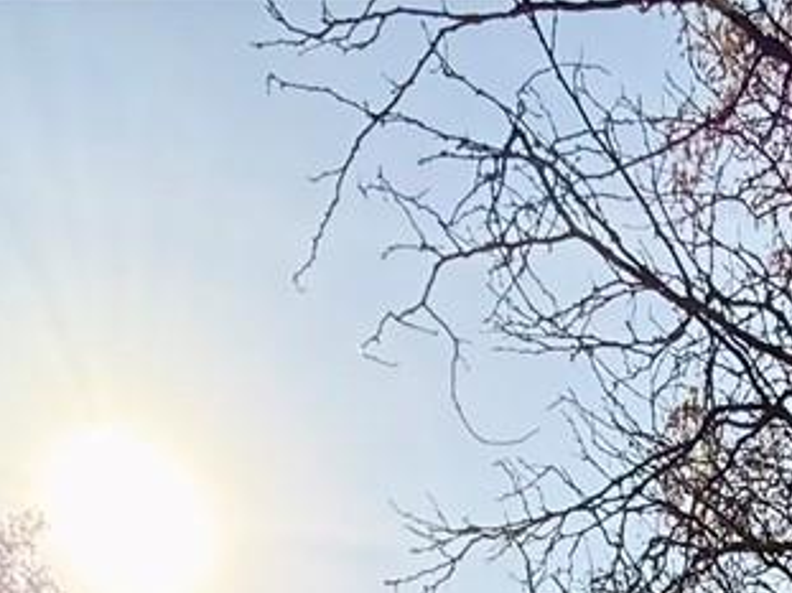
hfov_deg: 24.4
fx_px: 1647
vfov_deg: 13.3
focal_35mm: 72
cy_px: 1522
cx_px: 968
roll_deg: +0.0
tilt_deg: +4.4
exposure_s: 1/2320
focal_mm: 2.22
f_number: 2.2
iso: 50
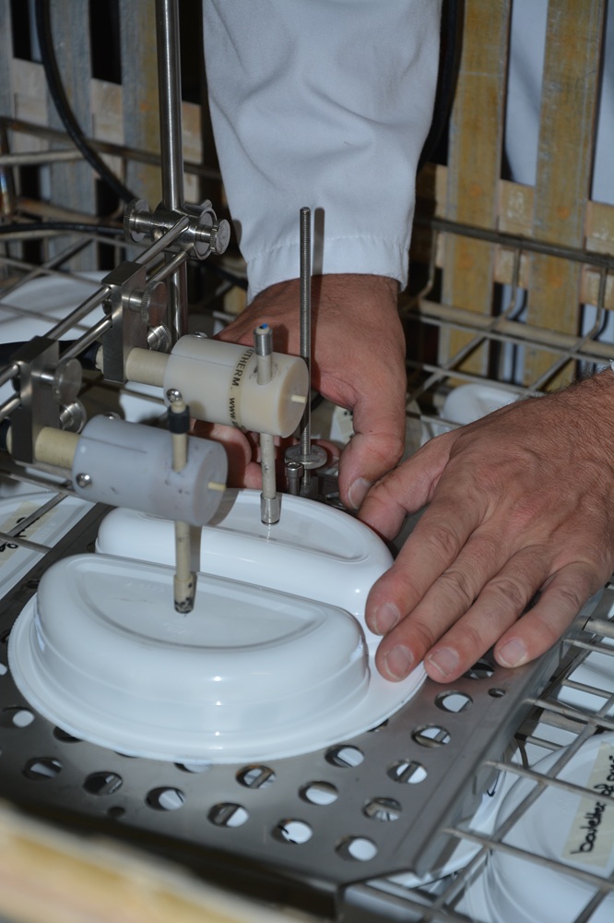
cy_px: 462
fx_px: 3072
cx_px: 307
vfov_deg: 17.1
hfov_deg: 11.4
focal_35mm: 120
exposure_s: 1/60
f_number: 5.3
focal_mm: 80
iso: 200
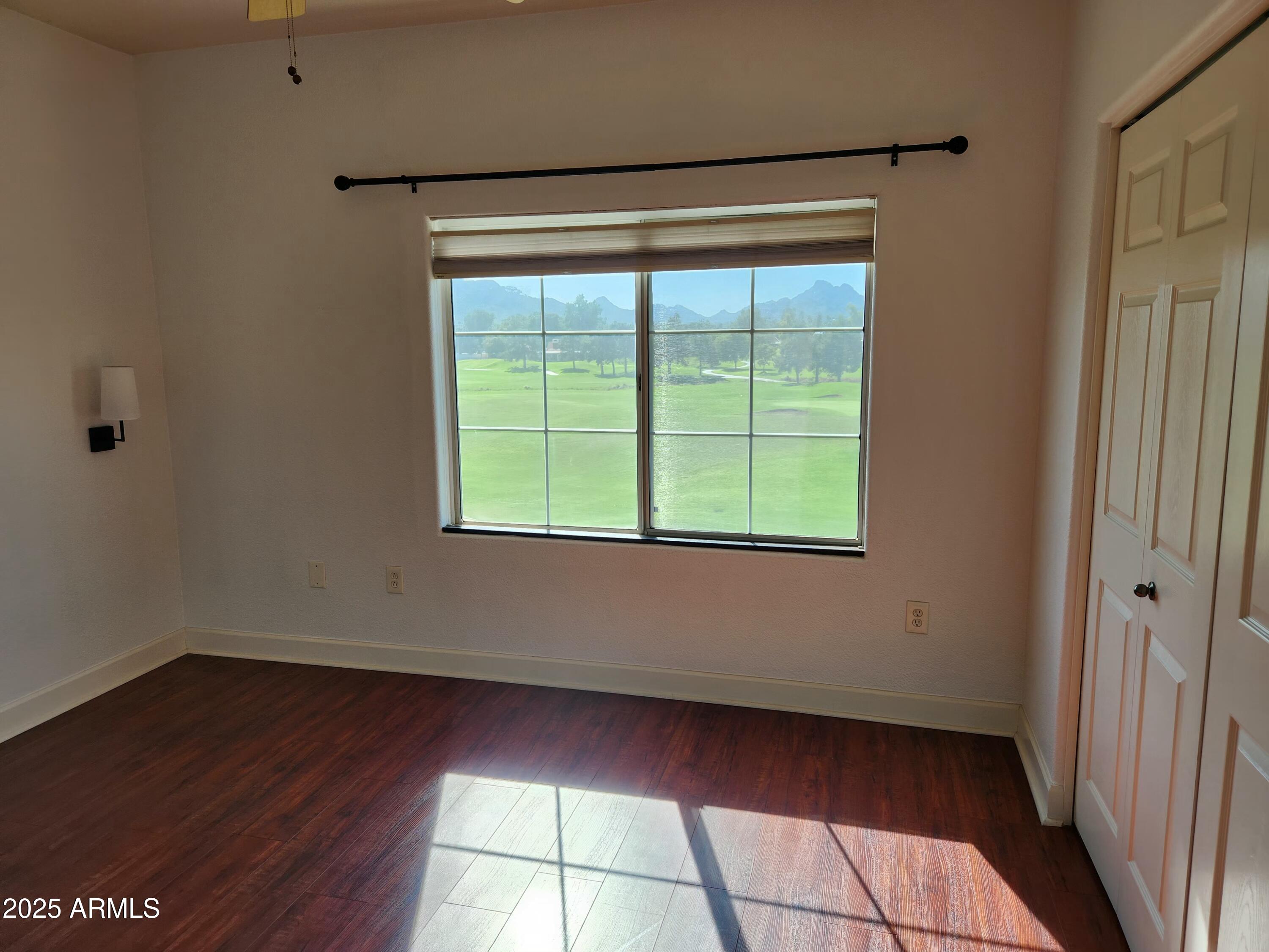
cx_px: 634
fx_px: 843
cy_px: 476
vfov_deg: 58.9
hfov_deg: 73.9
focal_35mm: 23
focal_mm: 5.4
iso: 20
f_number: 1.8
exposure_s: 1/180
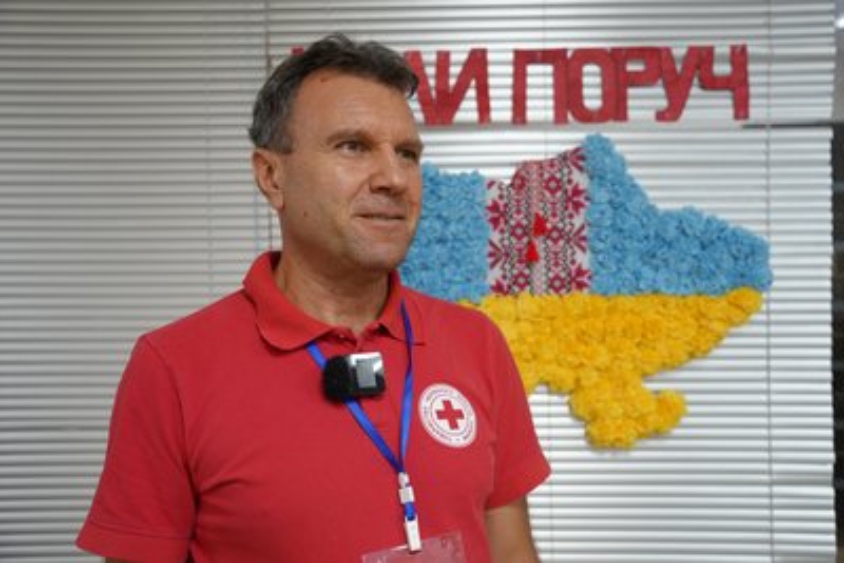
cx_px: 422
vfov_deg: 37.9
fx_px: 821
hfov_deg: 54.4
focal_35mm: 35
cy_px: 282
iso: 2000
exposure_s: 1/160
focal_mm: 35
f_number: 4
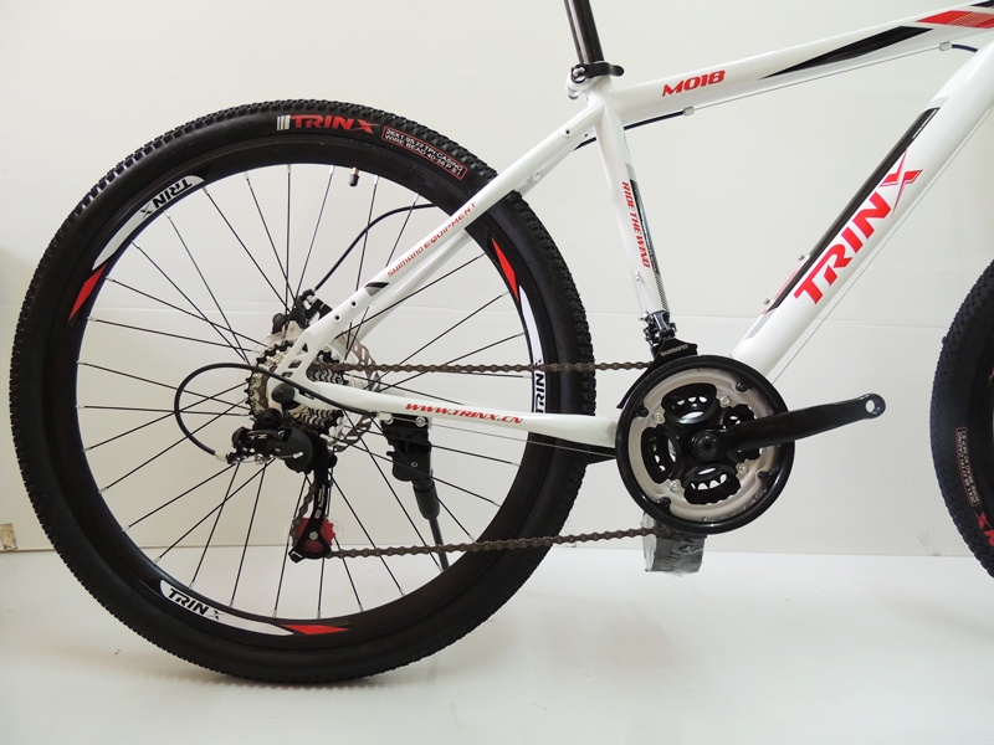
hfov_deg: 71.6
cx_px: 497
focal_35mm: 24
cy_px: 372
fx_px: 689
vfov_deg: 56.8
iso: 400
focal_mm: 4.3
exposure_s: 1/30
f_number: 3
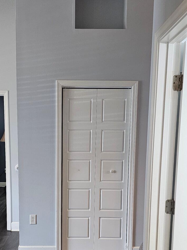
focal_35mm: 49
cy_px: 188
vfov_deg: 37.9
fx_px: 353
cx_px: 71
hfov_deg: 29.6
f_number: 1.7
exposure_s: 1/120
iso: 400
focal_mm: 6.3
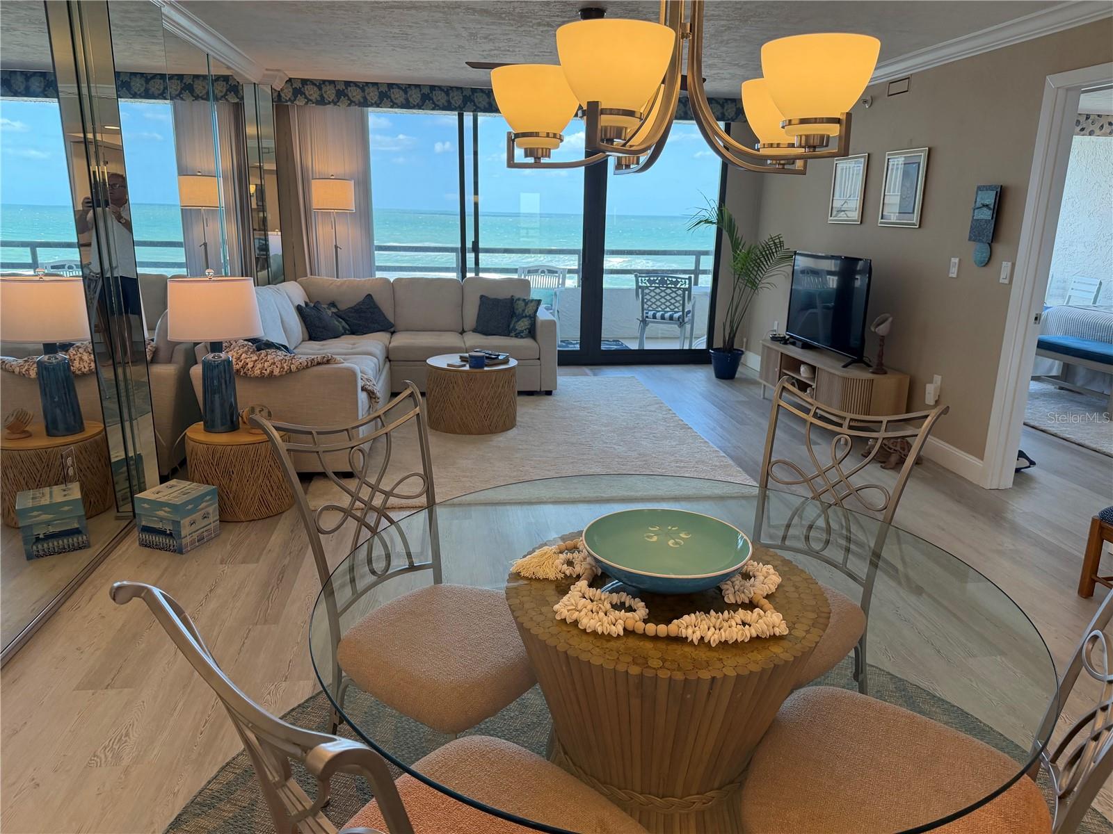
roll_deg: -1.1
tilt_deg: -12.8
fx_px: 772
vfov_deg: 56.8
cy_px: 417
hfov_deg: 71.6
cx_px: 556
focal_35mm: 24
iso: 160
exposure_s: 1/228
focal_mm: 6.76
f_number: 1.78
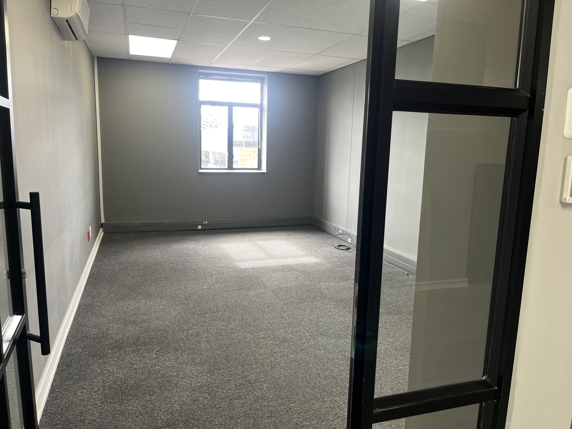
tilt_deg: -9.8
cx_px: 286
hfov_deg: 67.3
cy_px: 214
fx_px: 430
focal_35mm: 26
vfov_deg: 53.1
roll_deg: -2.3
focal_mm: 5.1
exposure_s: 1/121
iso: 125
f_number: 1.6
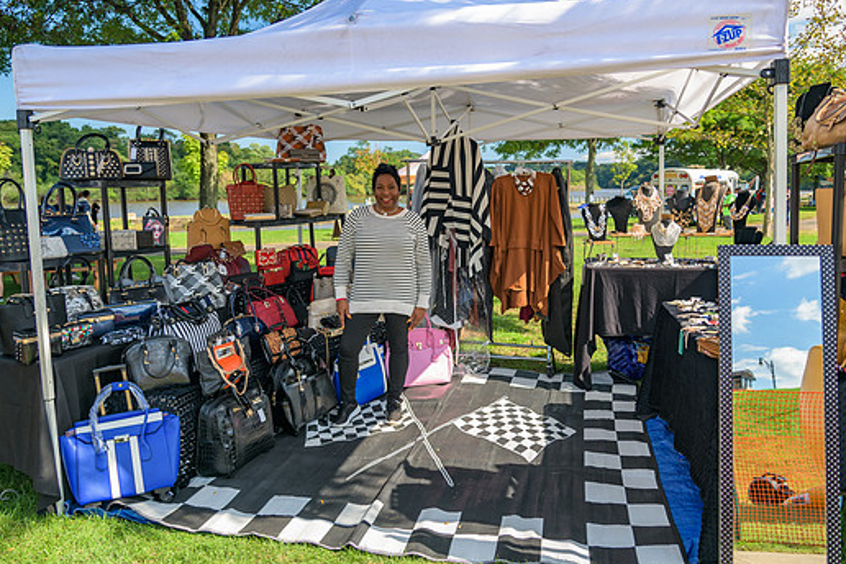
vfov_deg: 47.9
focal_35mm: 27
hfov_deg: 67.4
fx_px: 634
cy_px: 271
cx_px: 415
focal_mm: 24
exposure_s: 1/100
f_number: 4
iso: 64
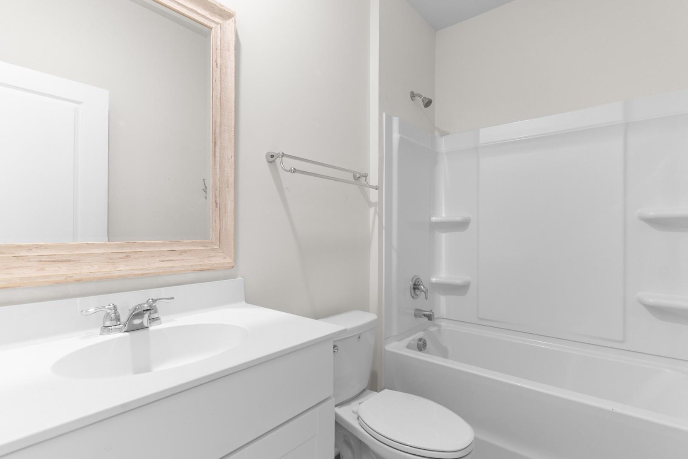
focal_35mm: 16
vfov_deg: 73.7
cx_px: 344
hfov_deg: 96.7
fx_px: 306
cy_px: 230
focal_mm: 11
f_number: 4.8
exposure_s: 1/3
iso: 100
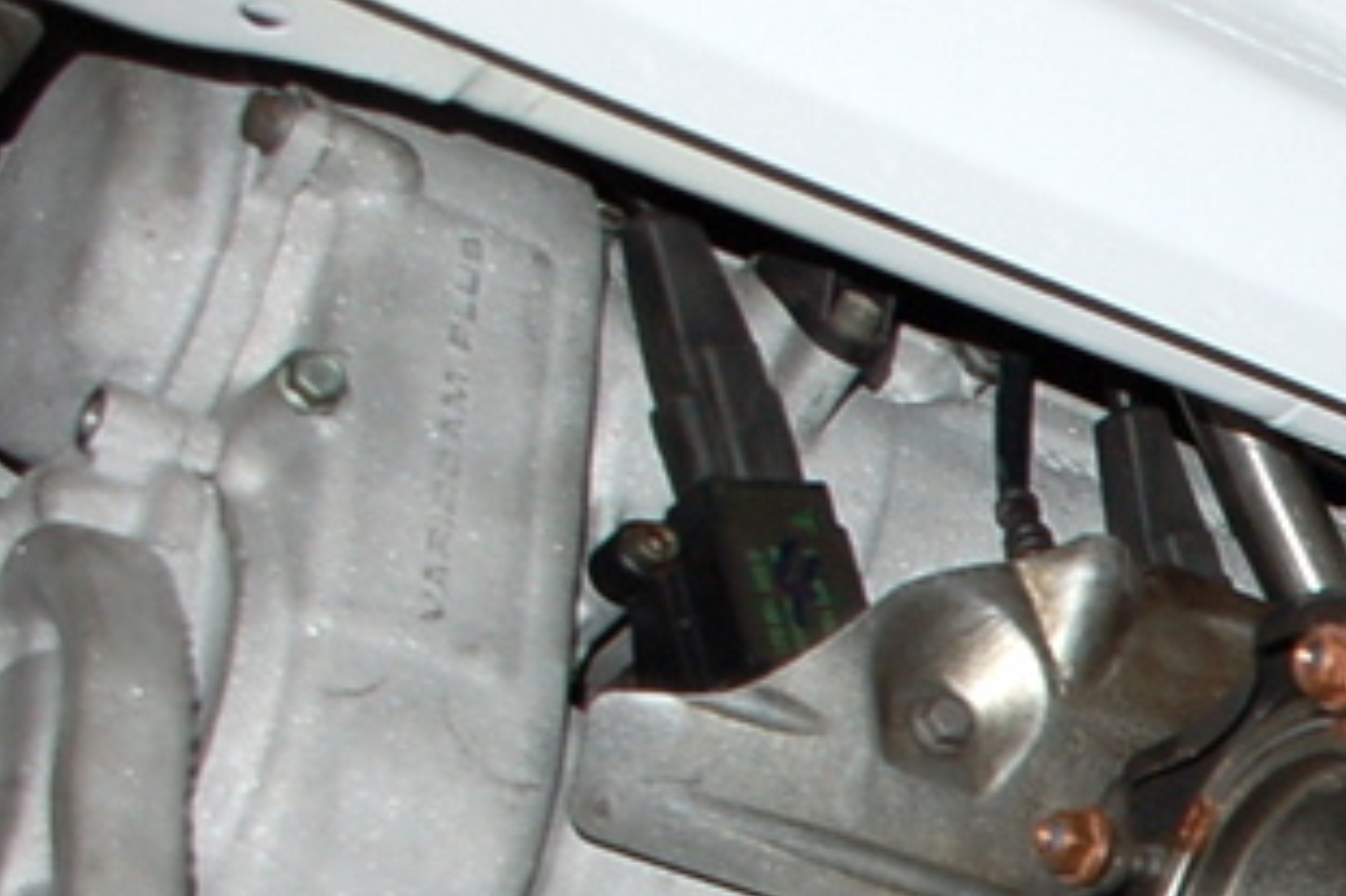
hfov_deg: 15.0
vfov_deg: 10.8
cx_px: 2190
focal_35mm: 124
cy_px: 1119
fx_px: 4620
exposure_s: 1/60
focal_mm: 25
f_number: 3.8
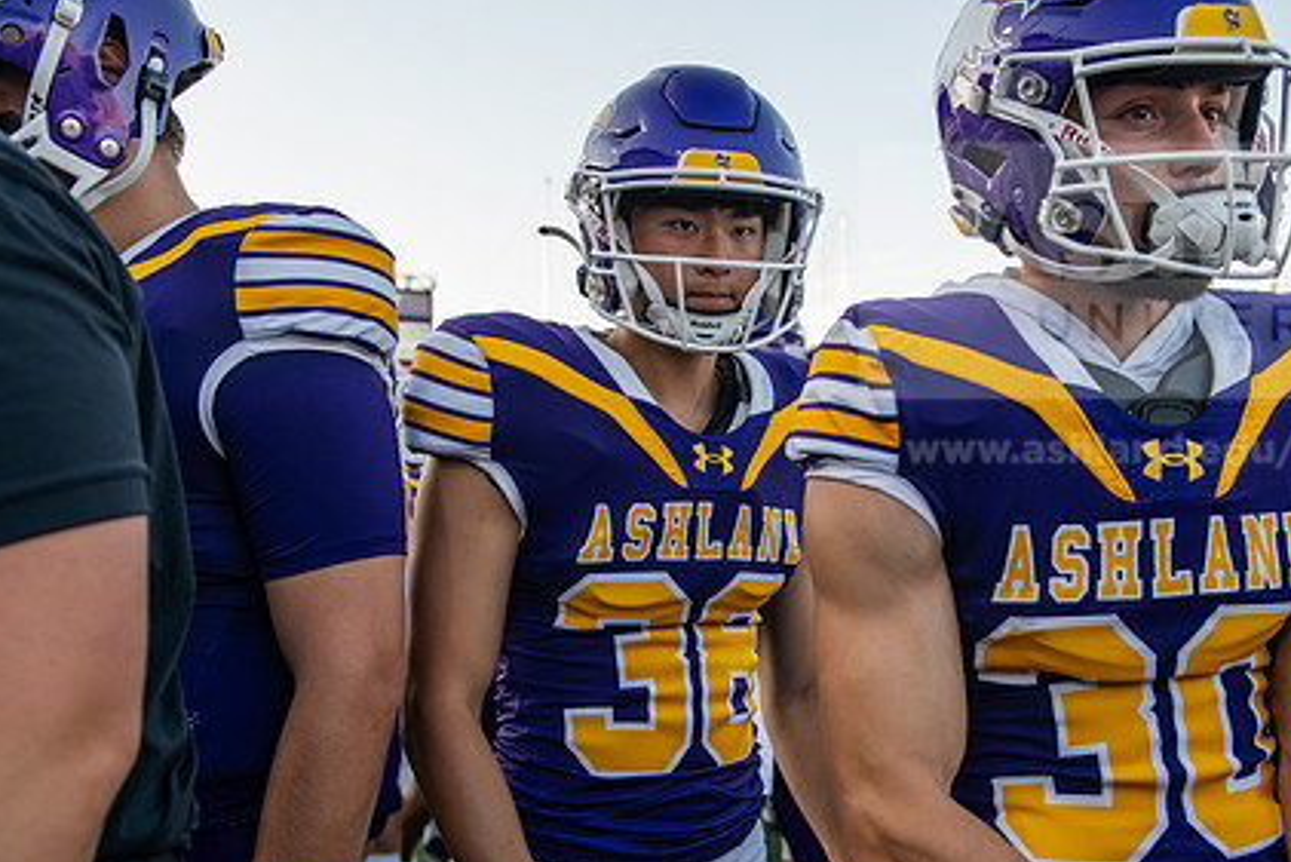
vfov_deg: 33.3
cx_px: 767
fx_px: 1435
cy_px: 514
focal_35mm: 40
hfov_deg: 48.2
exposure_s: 1/500
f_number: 3.5
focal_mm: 29
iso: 320
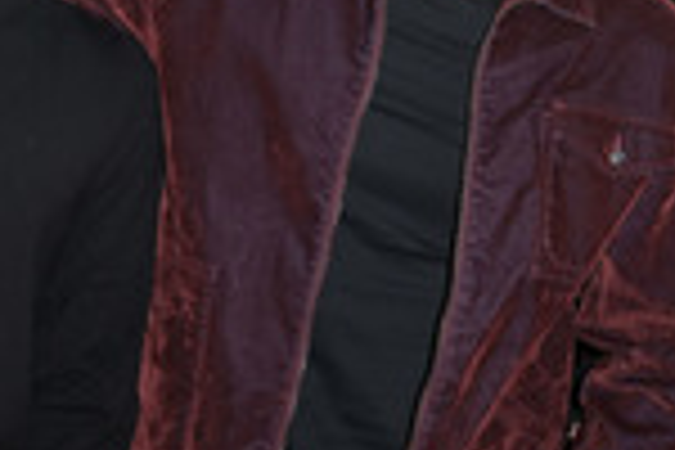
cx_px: 430
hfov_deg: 17.9
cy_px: 72
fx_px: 2137
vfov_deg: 12.0
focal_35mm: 114
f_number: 5.6
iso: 640
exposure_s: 1/250
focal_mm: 38
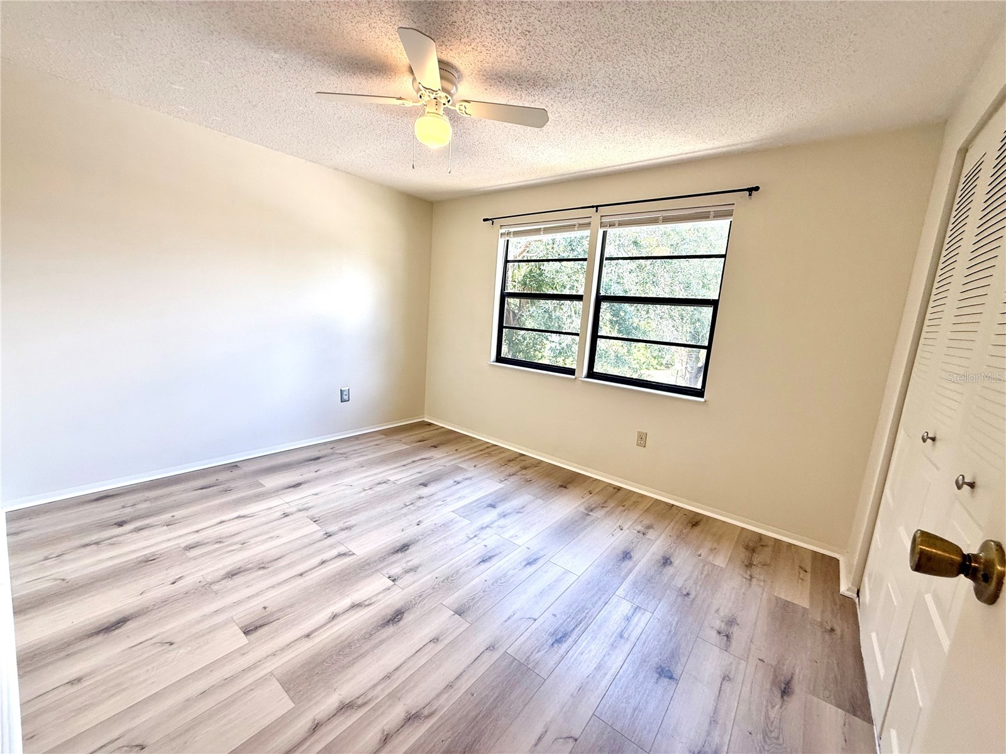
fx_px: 407
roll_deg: -4.2
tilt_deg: -8.6
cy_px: 377
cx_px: 503
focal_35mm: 14
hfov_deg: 102.1
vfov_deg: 85.7
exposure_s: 1/120
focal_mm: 2.22
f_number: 2.2
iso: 80
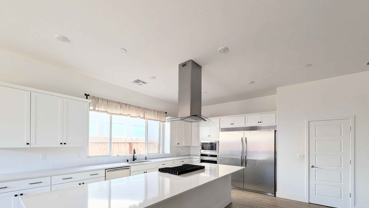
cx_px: 187
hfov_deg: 106.8
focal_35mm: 14
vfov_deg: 71.5
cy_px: 143
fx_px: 137
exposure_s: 1/115
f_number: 1.7
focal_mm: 2.02
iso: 67
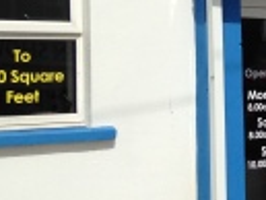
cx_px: 452
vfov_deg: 11.3
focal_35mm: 131
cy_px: 16
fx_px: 1008
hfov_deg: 13.7
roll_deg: +3.1
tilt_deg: +5.6
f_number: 2.4
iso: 50
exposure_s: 1/4525
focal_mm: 4.12
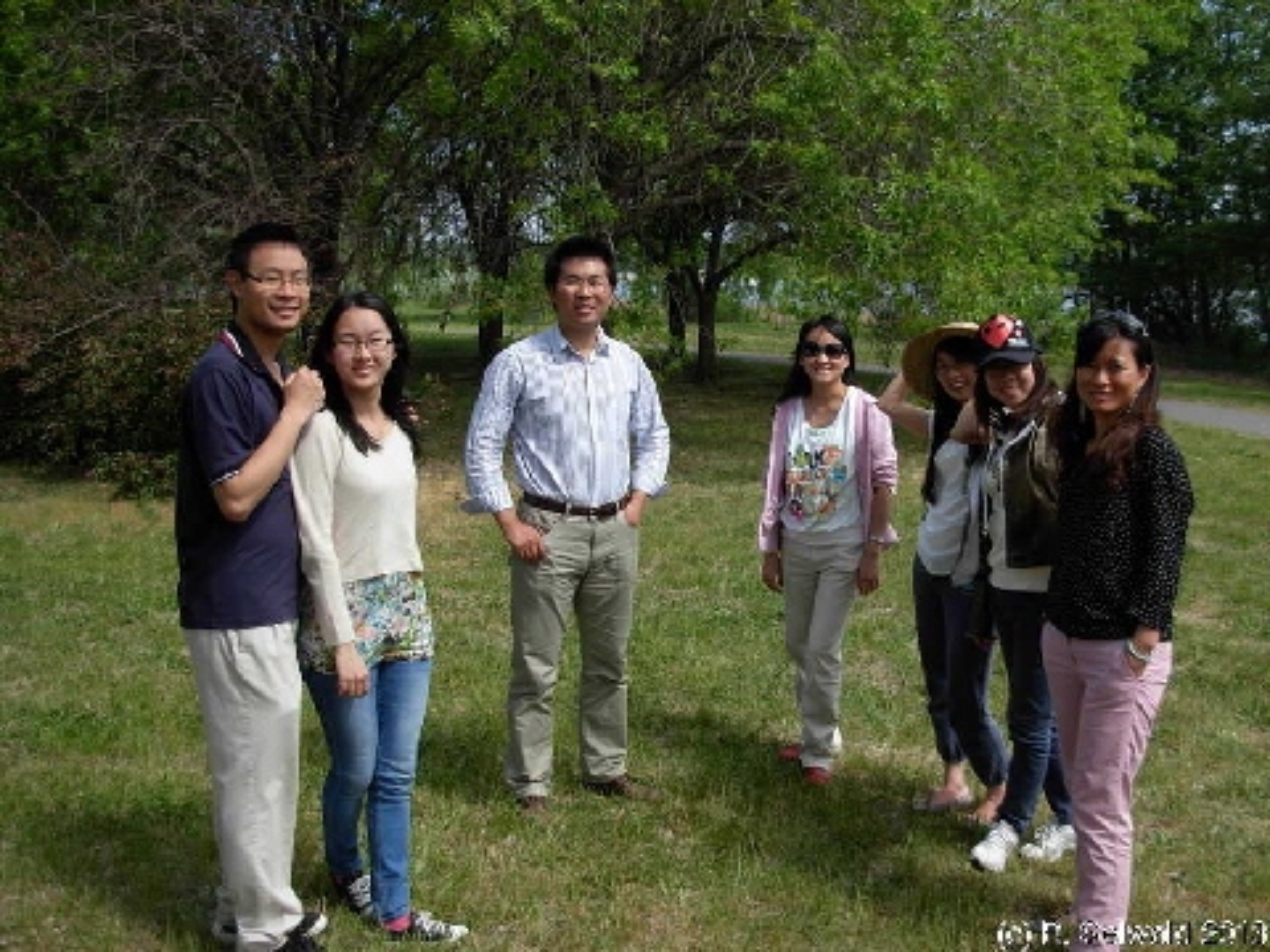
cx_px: 635
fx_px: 1394
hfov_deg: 49.0
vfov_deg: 37.7
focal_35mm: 38
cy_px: 476
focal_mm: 6.3
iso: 79
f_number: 2.9
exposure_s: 1/886
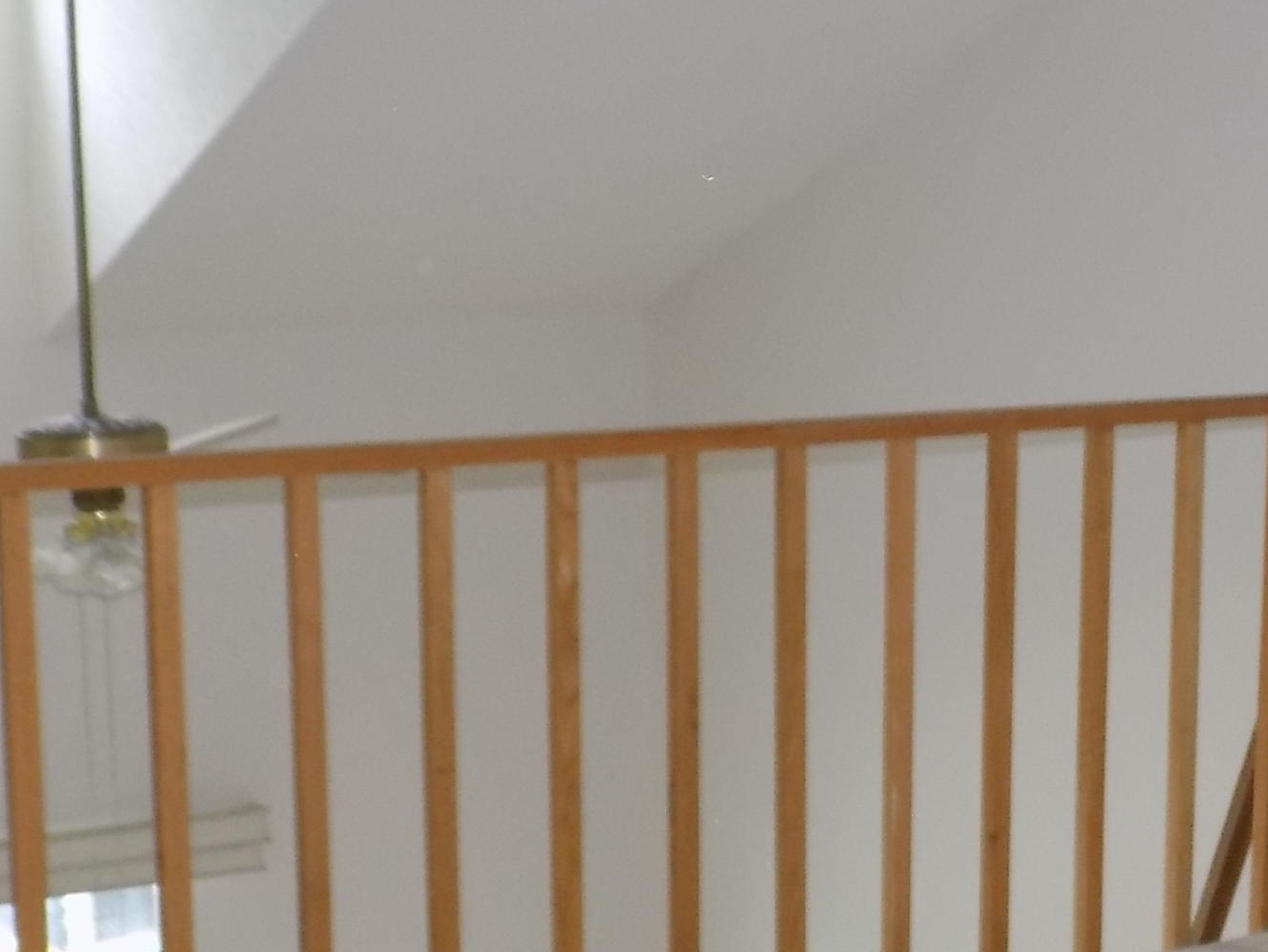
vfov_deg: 18.9
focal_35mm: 77
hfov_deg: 24.2
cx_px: 1281
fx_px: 2821
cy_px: 790
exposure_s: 1/30
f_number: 3.4
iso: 200
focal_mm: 6.1
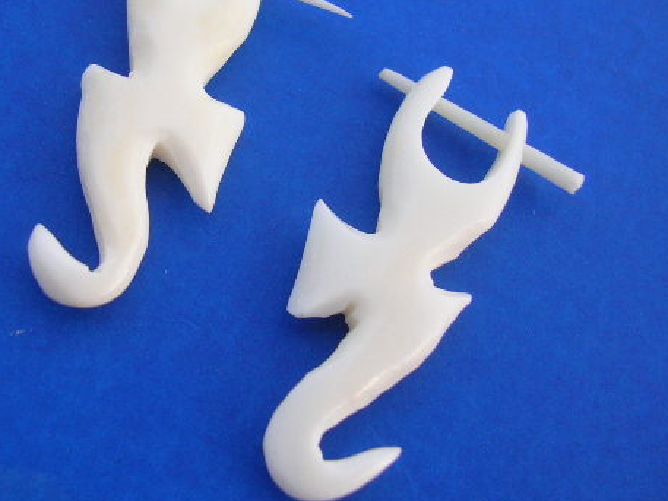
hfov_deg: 38.4
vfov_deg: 29.6
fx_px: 946
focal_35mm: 49
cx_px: 219
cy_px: 196
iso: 50
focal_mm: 5.8
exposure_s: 1/216
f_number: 2.8
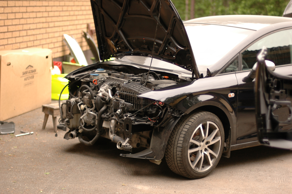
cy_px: 97
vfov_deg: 18.1
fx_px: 608
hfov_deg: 27.0
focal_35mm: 75
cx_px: 146
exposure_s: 1/1000
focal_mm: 50
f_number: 1.4
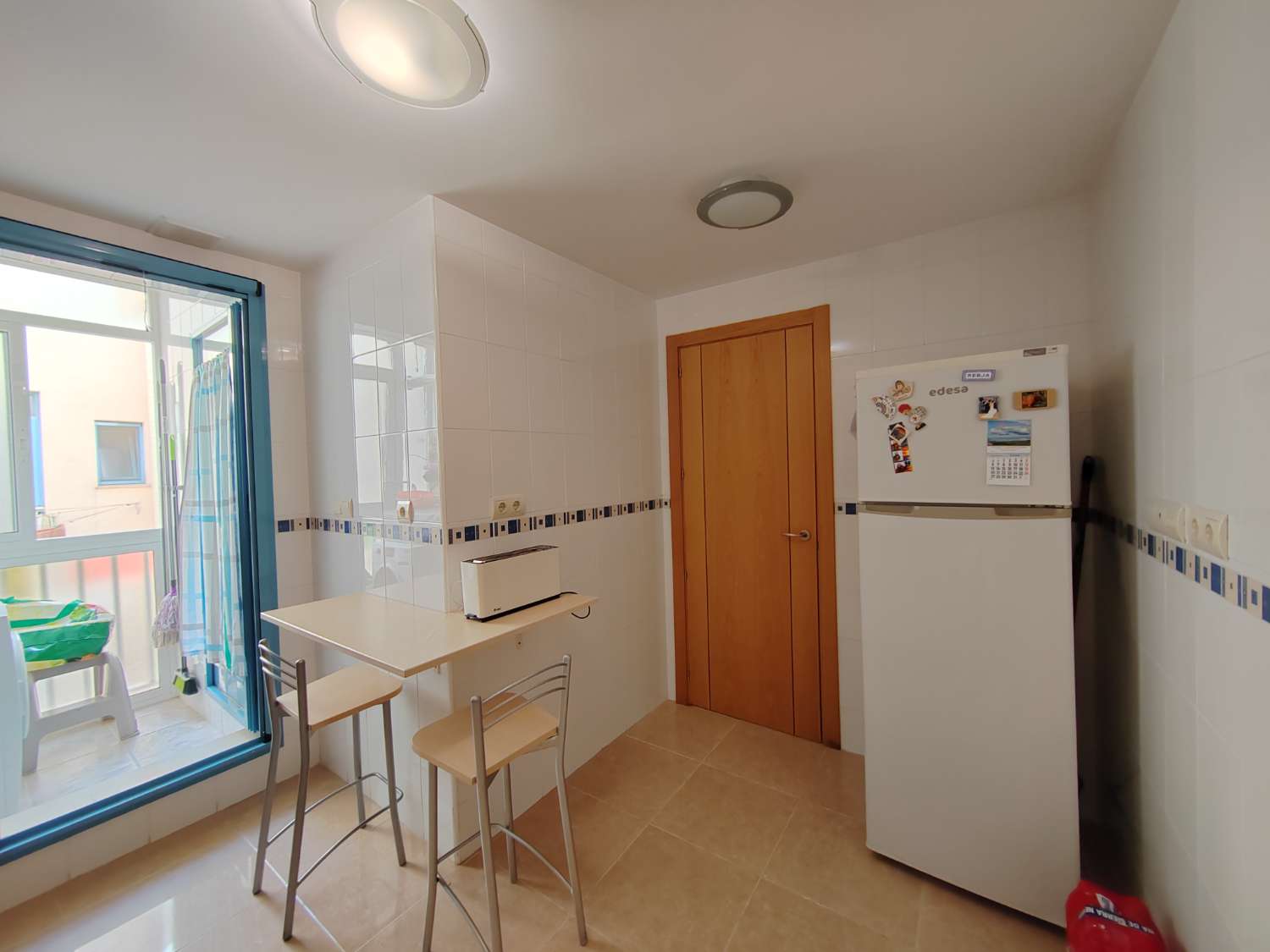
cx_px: 635
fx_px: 477
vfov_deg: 89.9
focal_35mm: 13
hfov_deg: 106.2
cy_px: 476
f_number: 2.2
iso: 320
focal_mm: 2.16
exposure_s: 1/33
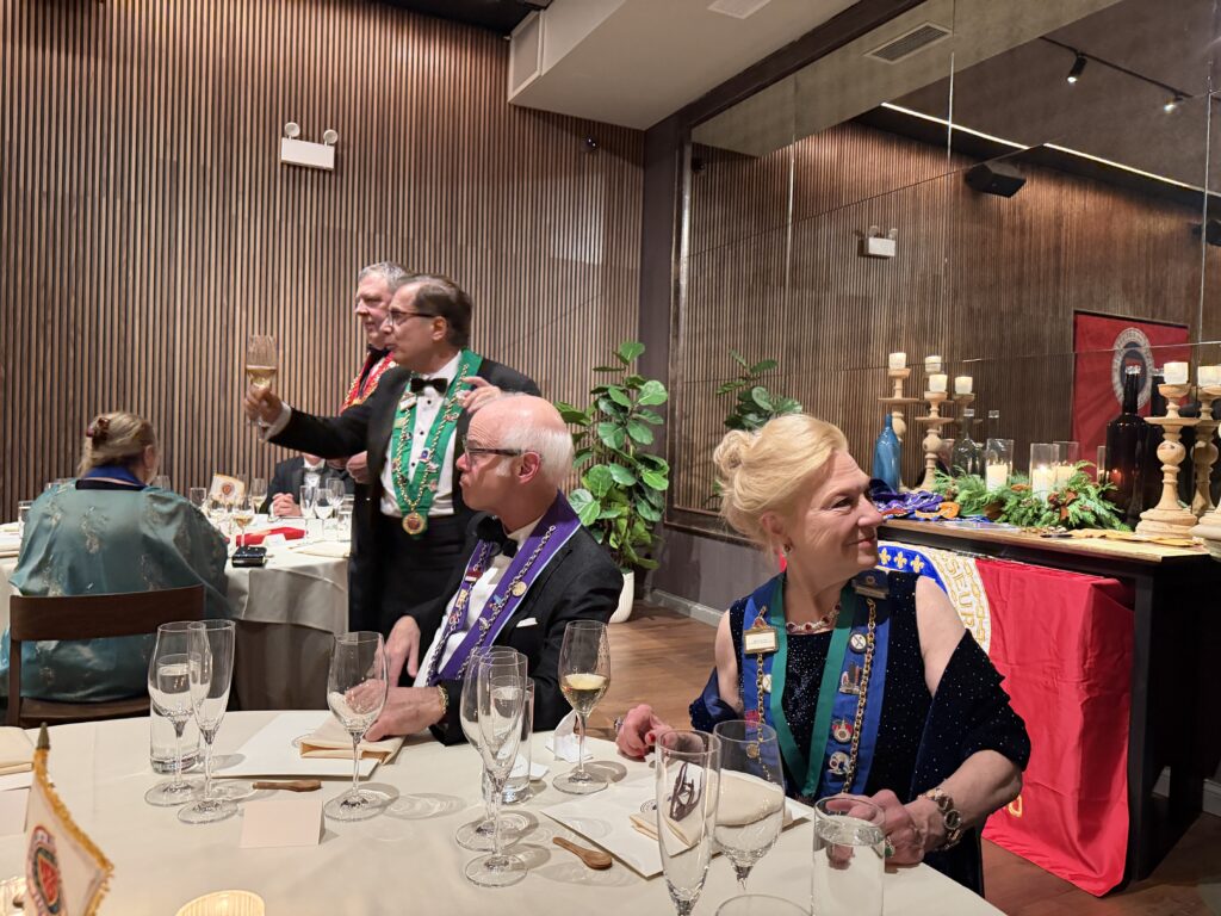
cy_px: 458
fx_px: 847
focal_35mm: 24
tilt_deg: -1.3
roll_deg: -1.7
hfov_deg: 71.6
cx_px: 610
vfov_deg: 56.8
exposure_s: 1/30
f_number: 1.78
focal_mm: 6.76
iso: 800
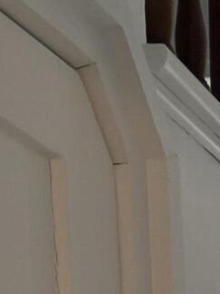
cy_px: 801
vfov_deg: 10.1
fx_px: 1355
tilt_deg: -7.7
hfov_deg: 8.1
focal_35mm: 160
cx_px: 634
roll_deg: -0.9
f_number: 1.6
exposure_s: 1/120
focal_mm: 5.96
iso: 125
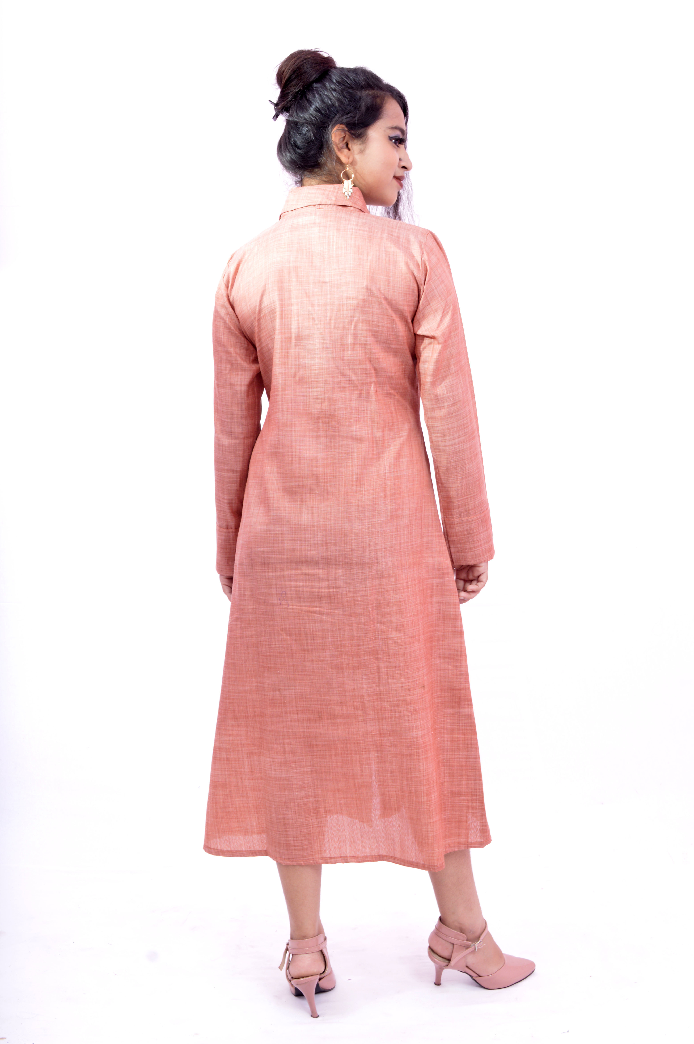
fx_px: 1217
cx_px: 347
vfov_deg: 46.4
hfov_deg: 31.8
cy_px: 522
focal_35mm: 42
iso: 200
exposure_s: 1/200
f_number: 10
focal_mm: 28
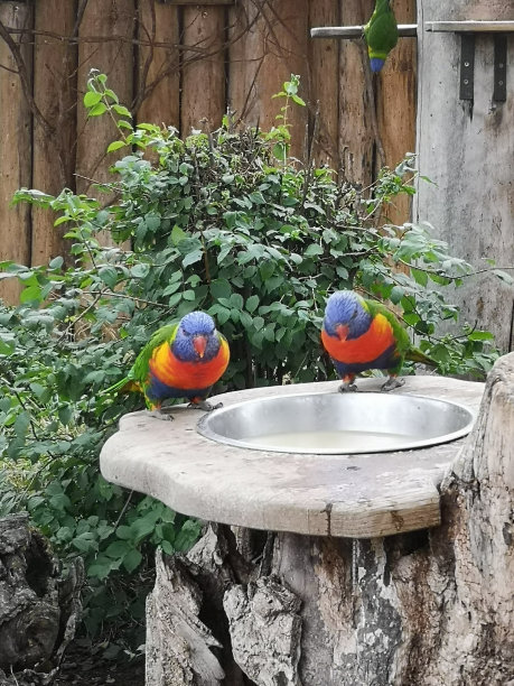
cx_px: 257
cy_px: 343
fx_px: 1901
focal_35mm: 96
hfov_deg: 15.4
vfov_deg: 20.4
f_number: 1.8
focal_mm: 5.58
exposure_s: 1/100
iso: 64
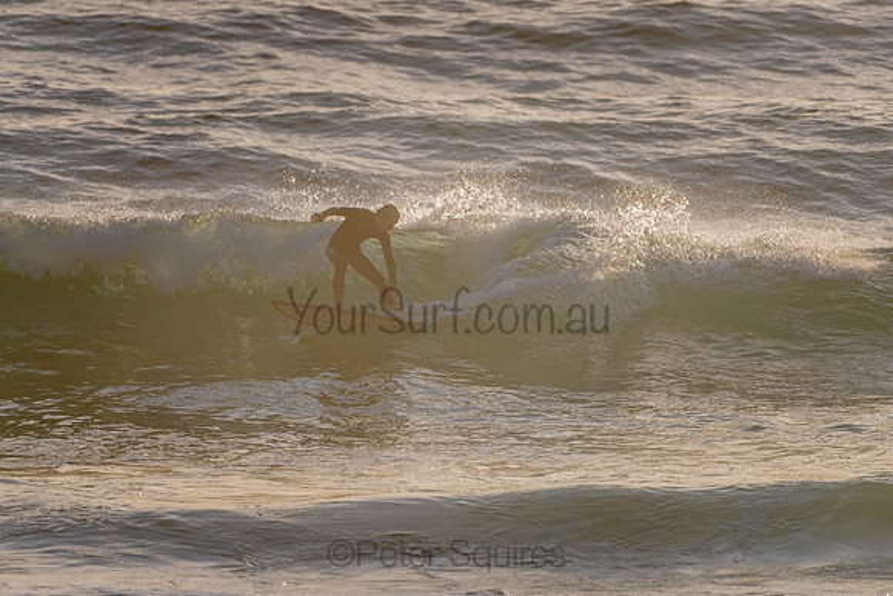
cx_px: 436
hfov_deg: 3.4
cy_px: 289
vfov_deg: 2.2
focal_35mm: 613
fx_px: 15206
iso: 110
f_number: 5.6
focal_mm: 500
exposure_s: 1/2000
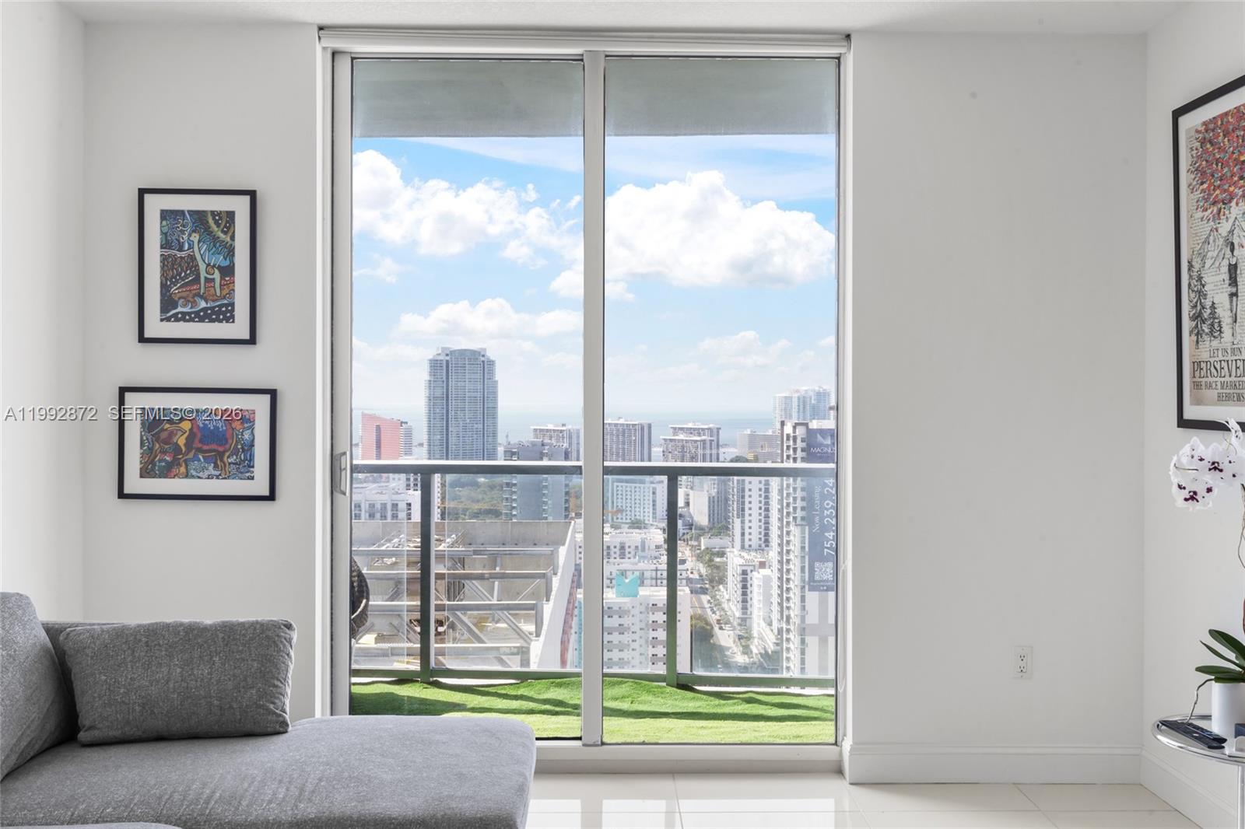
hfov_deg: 54.4
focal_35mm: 35
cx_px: 622
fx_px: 1210
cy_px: 414
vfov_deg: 37.8
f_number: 14
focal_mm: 35
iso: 250
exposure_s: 1/10
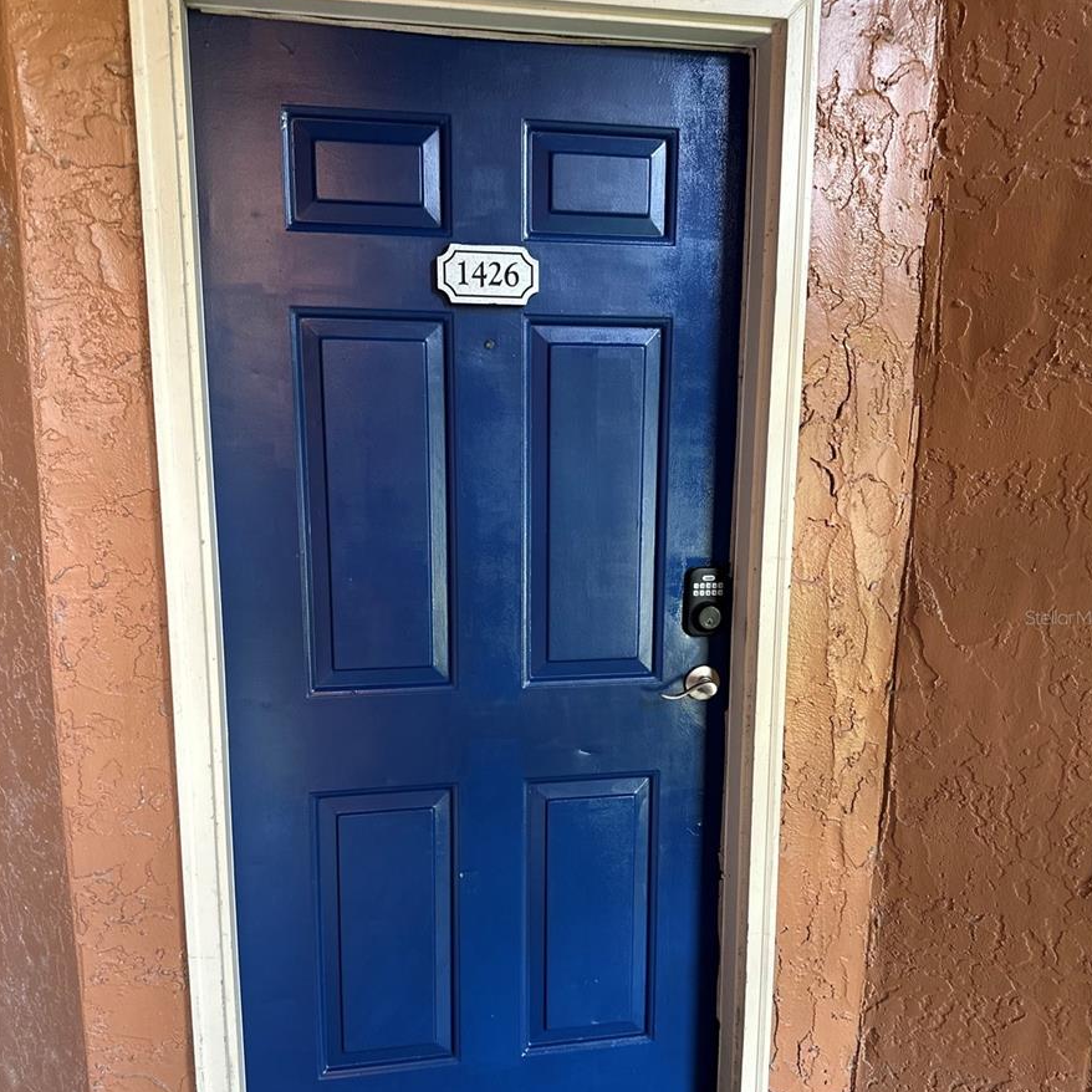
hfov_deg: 55.6
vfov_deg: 55.5
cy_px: 617
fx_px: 1035
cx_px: 553
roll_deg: -0.9
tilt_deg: -10.2
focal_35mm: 29
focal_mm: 6.86
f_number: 1.78
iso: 250
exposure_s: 1/60
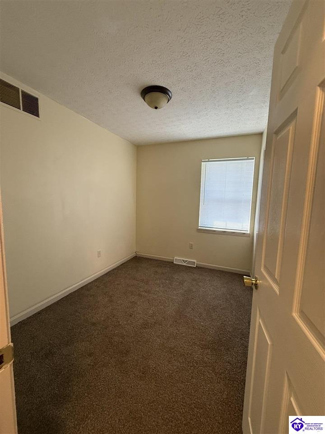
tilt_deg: -5.3
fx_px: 175
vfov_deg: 102.1
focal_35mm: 14
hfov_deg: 85.7
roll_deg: -1.8
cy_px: 217
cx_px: 162
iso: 400
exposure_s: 1/120
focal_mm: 2.22
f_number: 2.2
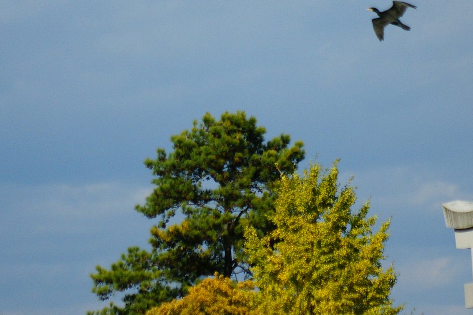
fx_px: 6620
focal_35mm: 504
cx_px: 246
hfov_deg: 4.1
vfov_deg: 2.7
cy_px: 81
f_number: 5.6
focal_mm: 150
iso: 400
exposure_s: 1/5000
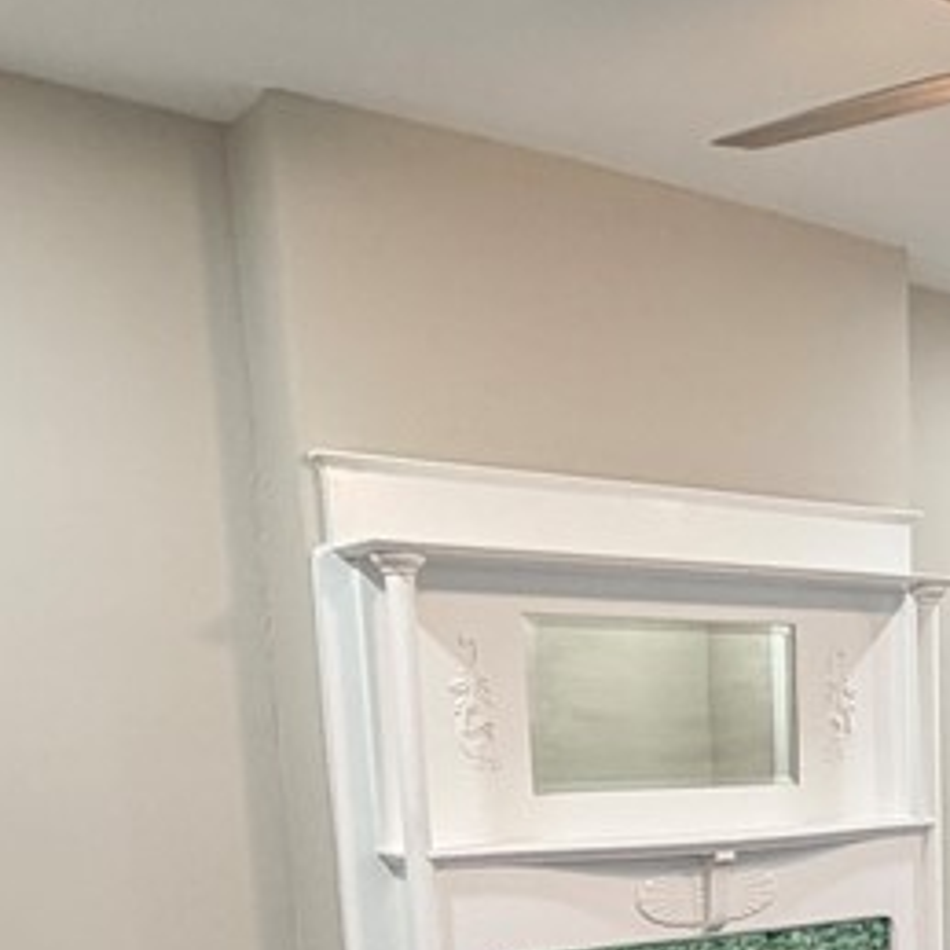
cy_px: 968
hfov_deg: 30.9
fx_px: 1521
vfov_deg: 31.8
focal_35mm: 49
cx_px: 1042
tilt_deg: -9.2
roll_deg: -0.3
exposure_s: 1/60
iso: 250
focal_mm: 2.22
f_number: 2.2
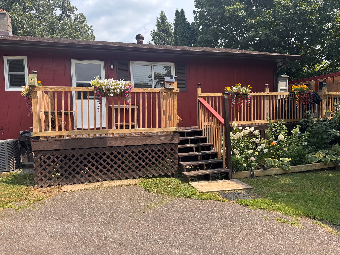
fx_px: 236
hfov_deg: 71.6
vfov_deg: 56.8
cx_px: 170
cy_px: 128
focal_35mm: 24
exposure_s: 1/2174
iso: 80
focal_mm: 6.76
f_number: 1.78
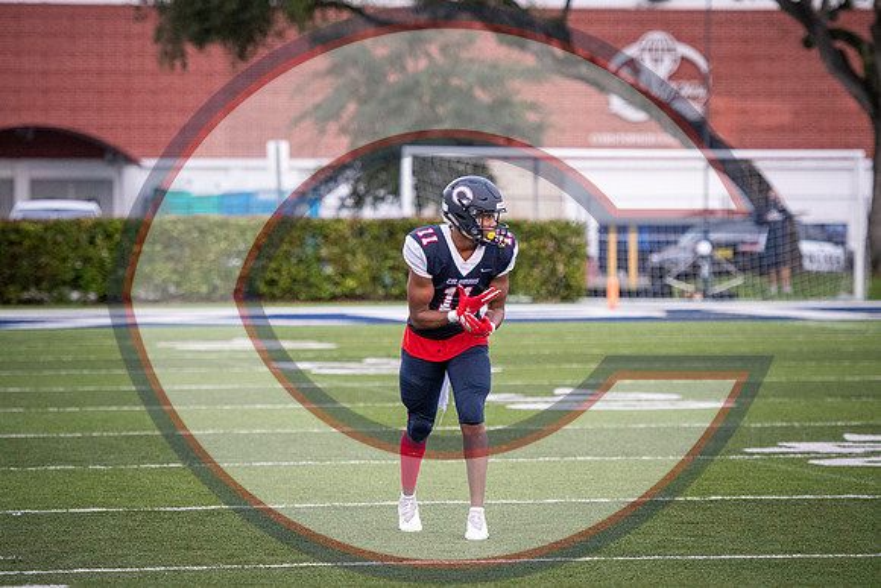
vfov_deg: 6.5
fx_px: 5140
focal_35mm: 210
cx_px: 440
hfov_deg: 9.8
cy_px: 294
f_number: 2.8
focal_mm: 140
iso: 4000
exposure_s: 1/2000
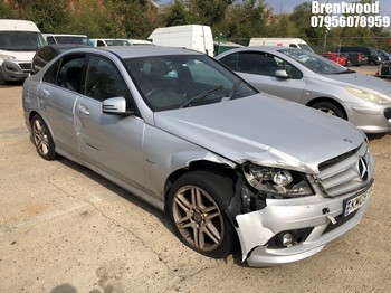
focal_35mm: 28
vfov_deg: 49.7
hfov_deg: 63.5
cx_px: 196
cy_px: 146
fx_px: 316
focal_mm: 4
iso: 25
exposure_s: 1/2825
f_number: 1.8
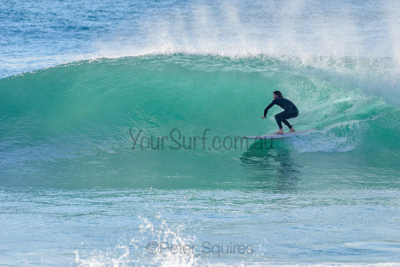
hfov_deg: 3.4
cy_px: 105
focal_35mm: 613
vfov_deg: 2.2
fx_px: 6815
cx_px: 245
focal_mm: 500
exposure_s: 1/2000
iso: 220
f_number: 5.6
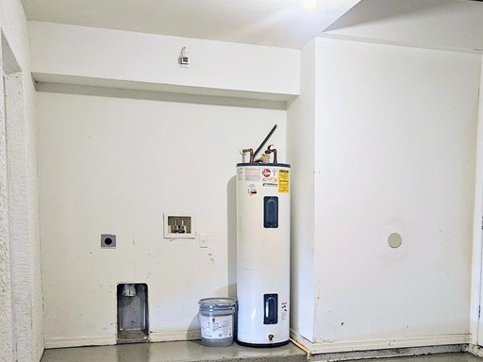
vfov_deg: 31.0
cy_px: 272
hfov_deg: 40.8
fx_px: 642
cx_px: 317
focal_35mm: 46
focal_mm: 5.4
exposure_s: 1/60
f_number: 1.8
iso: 640
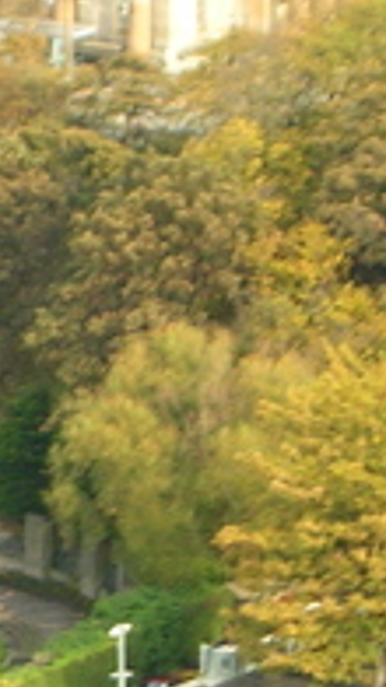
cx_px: -168
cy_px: 687
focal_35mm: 410
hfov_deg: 3.0
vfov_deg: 5.3
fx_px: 7473
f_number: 4.9
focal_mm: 17.4
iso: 50
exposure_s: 1/31.6
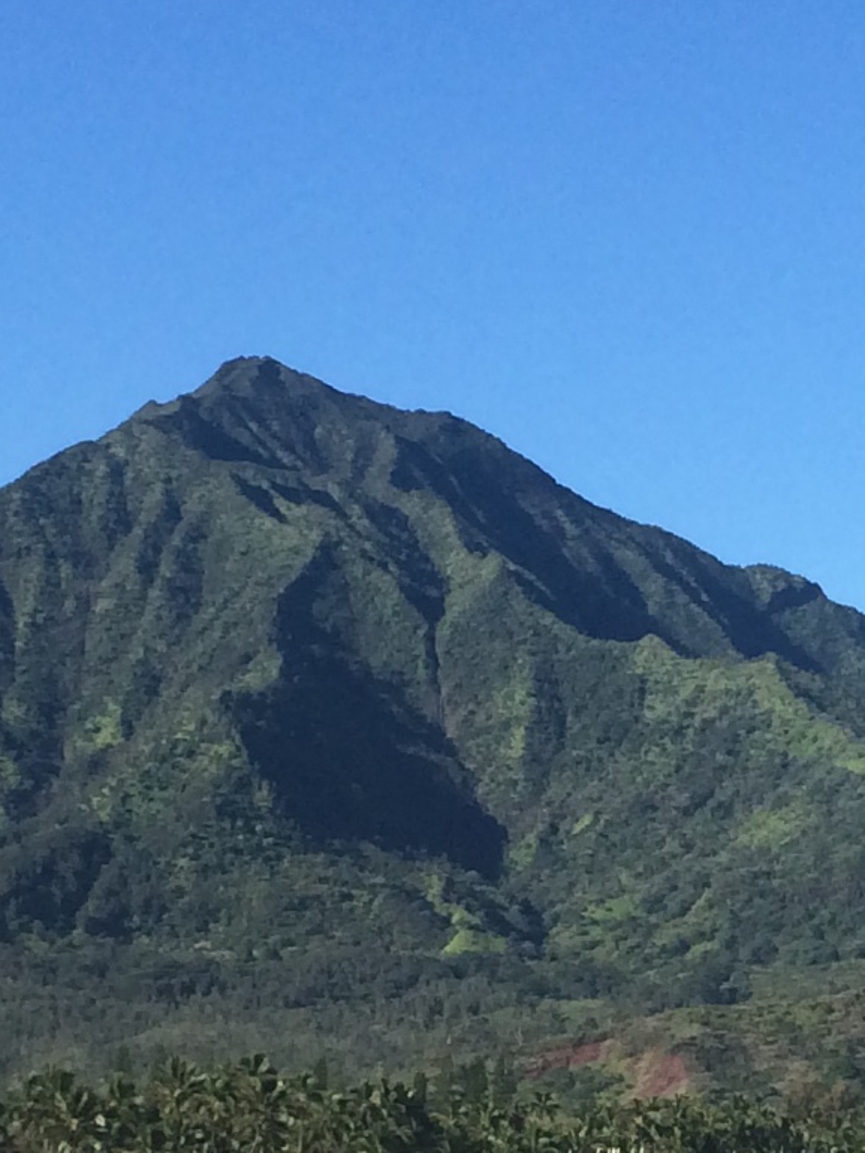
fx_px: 4233
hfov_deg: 11.6
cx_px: 780
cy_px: 793
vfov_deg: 15.5
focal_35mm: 127
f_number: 2.2
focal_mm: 4.12
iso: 40
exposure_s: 1/1709
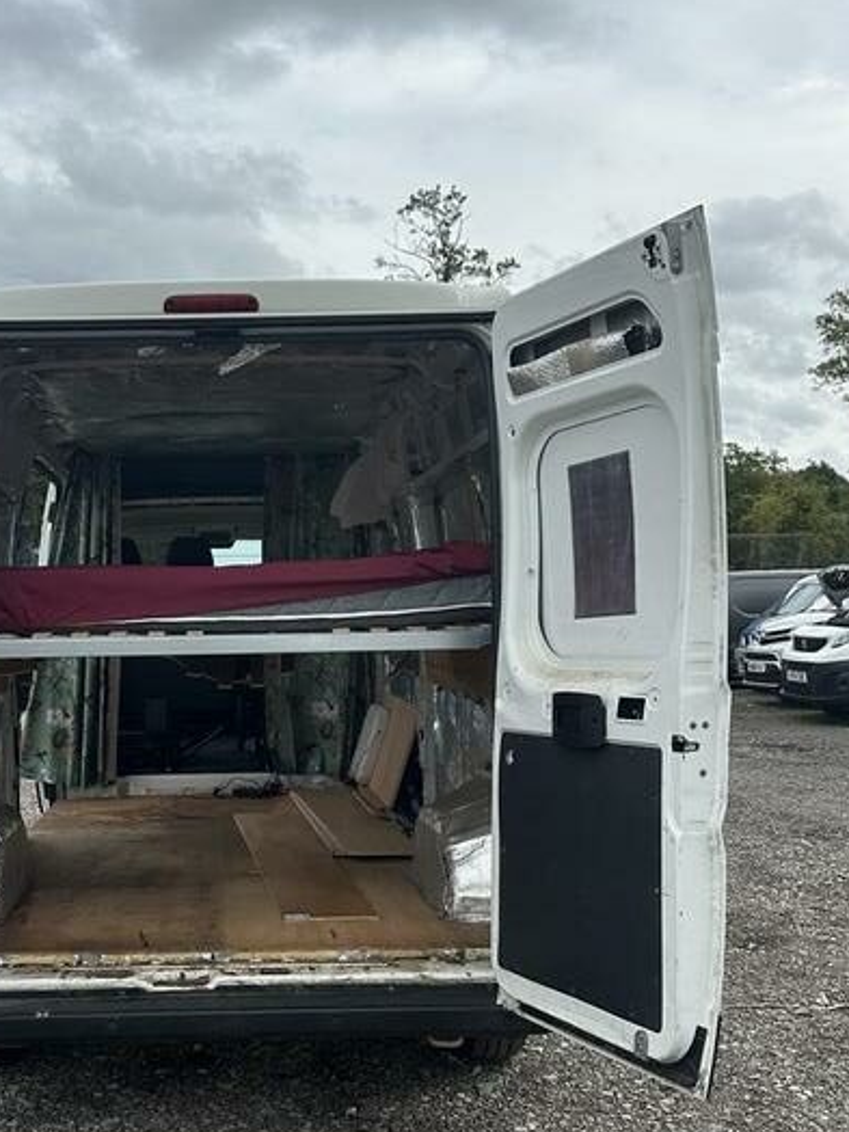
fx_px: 1341
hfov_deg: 34.4
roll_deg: +1.6
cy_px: 644
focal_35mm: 41
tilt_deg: -3.5
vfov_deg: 45.7
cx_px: 212
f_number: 1.78
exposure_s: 1/5848
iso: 80
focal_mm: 6.86
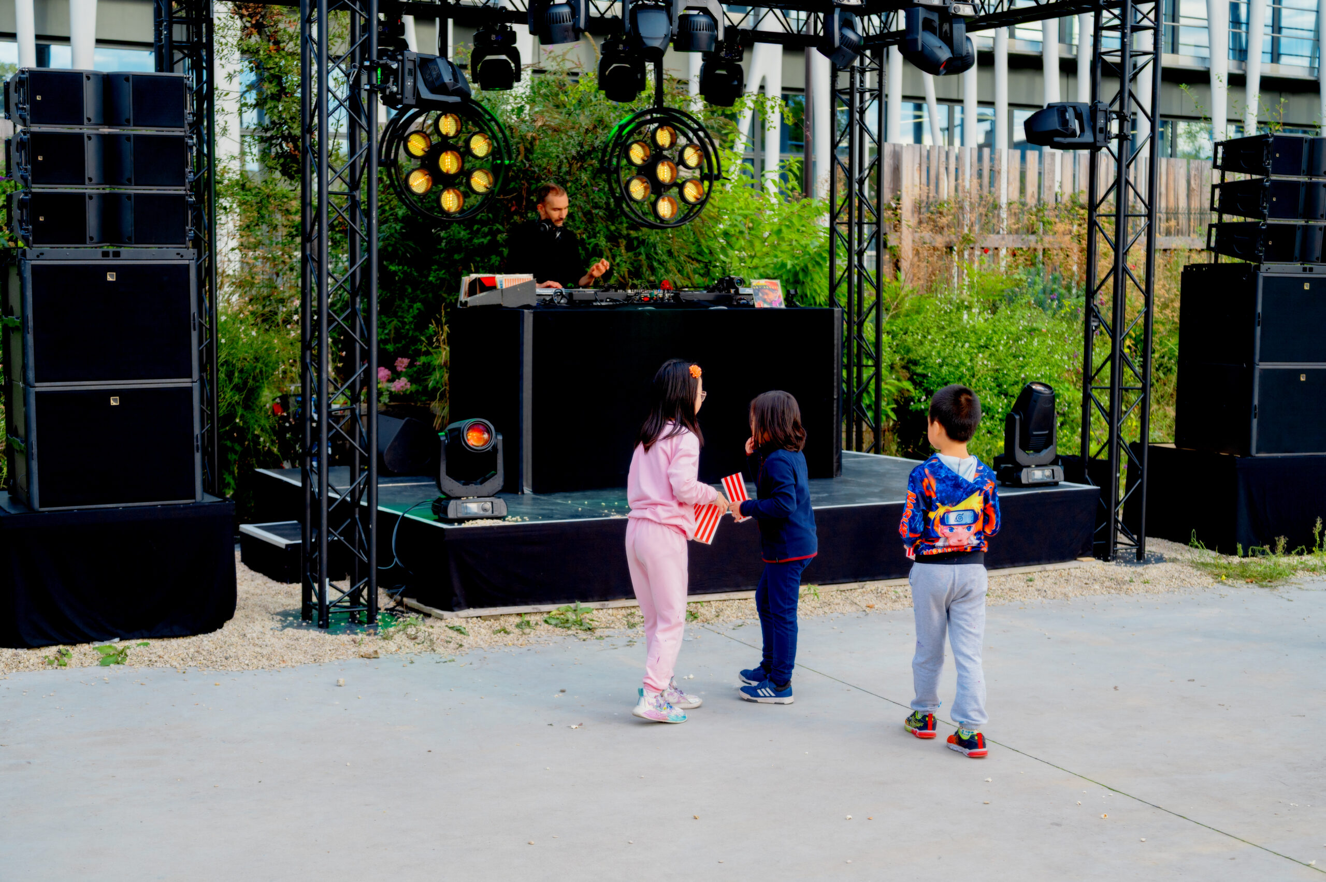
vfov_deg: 27.0
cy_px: 441
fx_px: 1840
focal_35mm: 50
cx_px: 663
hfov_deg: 39.6
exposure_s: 1/640
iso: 250
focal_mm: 50
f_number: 4
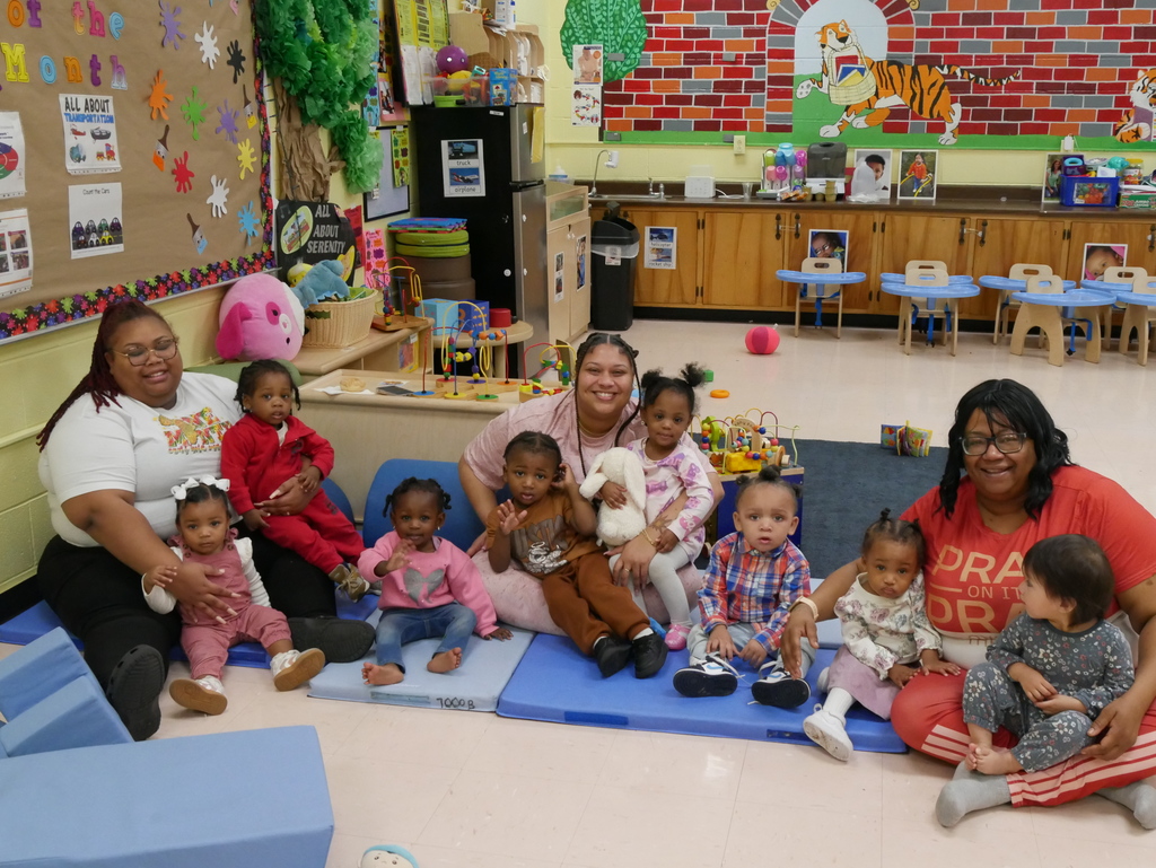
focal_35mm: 38
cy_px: 434
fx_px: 1270
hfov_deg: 49.0
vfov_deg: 37.8
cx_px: 578
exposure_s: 1/60
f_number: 7.1
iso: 2500
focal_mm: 19
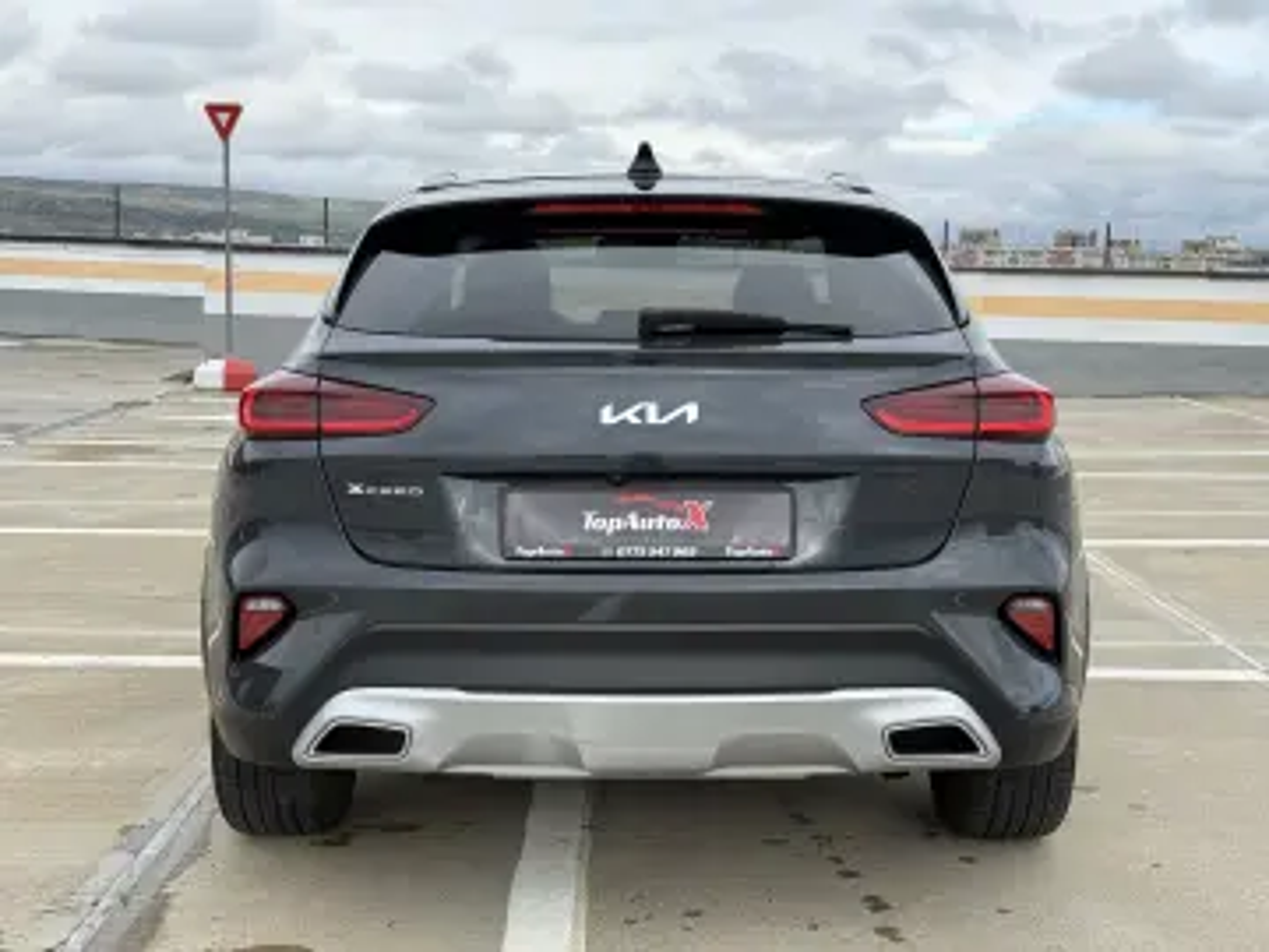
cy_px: 476
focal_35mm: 48
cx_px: 634
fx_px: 1760
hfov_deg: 39.7
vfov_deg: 30.3
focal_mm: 6.76
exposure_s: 1/1795
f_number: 1.78
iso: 100
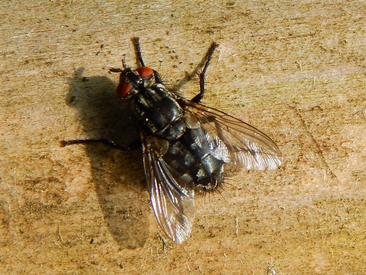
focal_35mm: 104
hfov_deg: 18.9
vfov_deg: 14.2
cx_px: 183
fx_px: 1100
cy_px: 138
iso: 125
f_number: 4.5
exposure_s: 1/320
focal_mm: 18.7
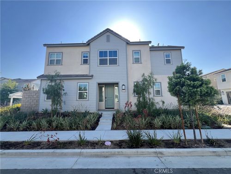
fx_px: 87
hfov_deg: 106.2
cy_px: 87
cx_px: 116
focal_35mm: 13
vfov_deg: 89.9
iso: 32
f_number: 1.8
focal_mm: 1.57
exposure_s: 1/447
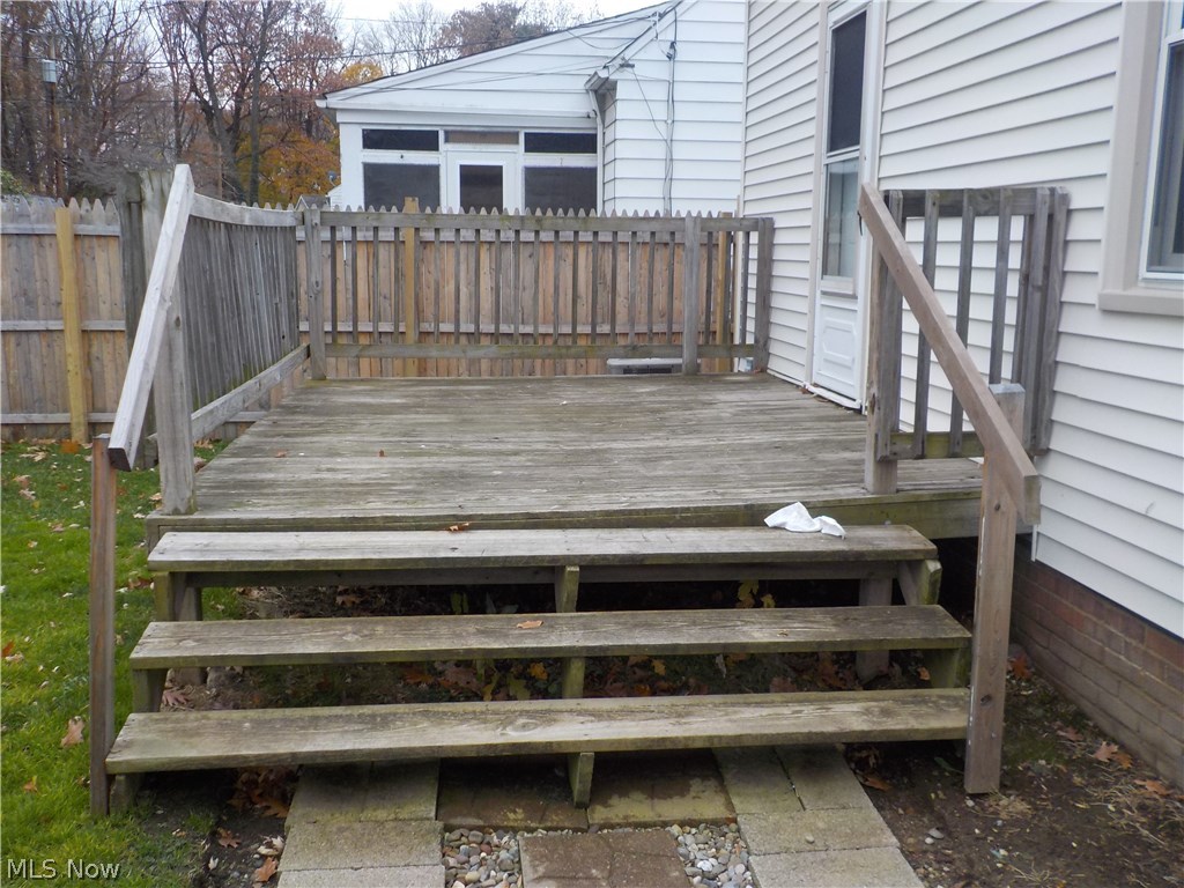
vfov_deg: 46.8
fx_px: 1026
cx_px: 592
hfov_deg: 60.0
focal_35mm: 30
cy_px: 444
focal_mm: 4.1
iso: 125
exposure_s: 1/30
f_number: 3.3
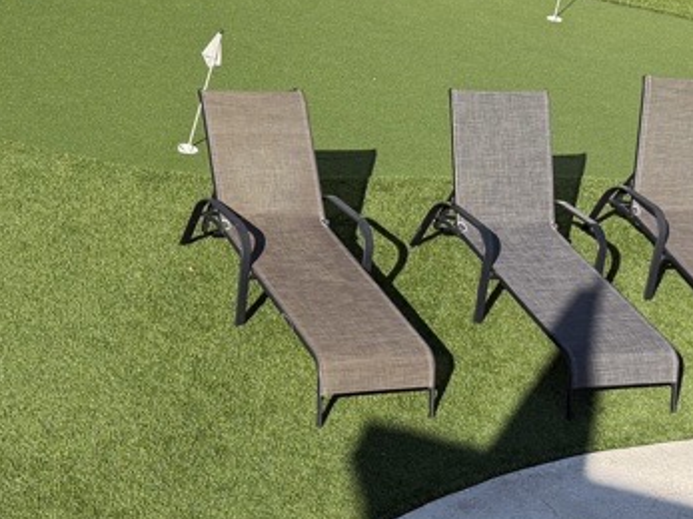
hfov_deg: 23.5
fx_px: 1661
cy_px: 455
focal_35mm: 83
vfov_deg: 17.5
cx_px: 238
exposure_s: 1/4975
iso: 100
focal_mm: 6.76
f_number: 1.78
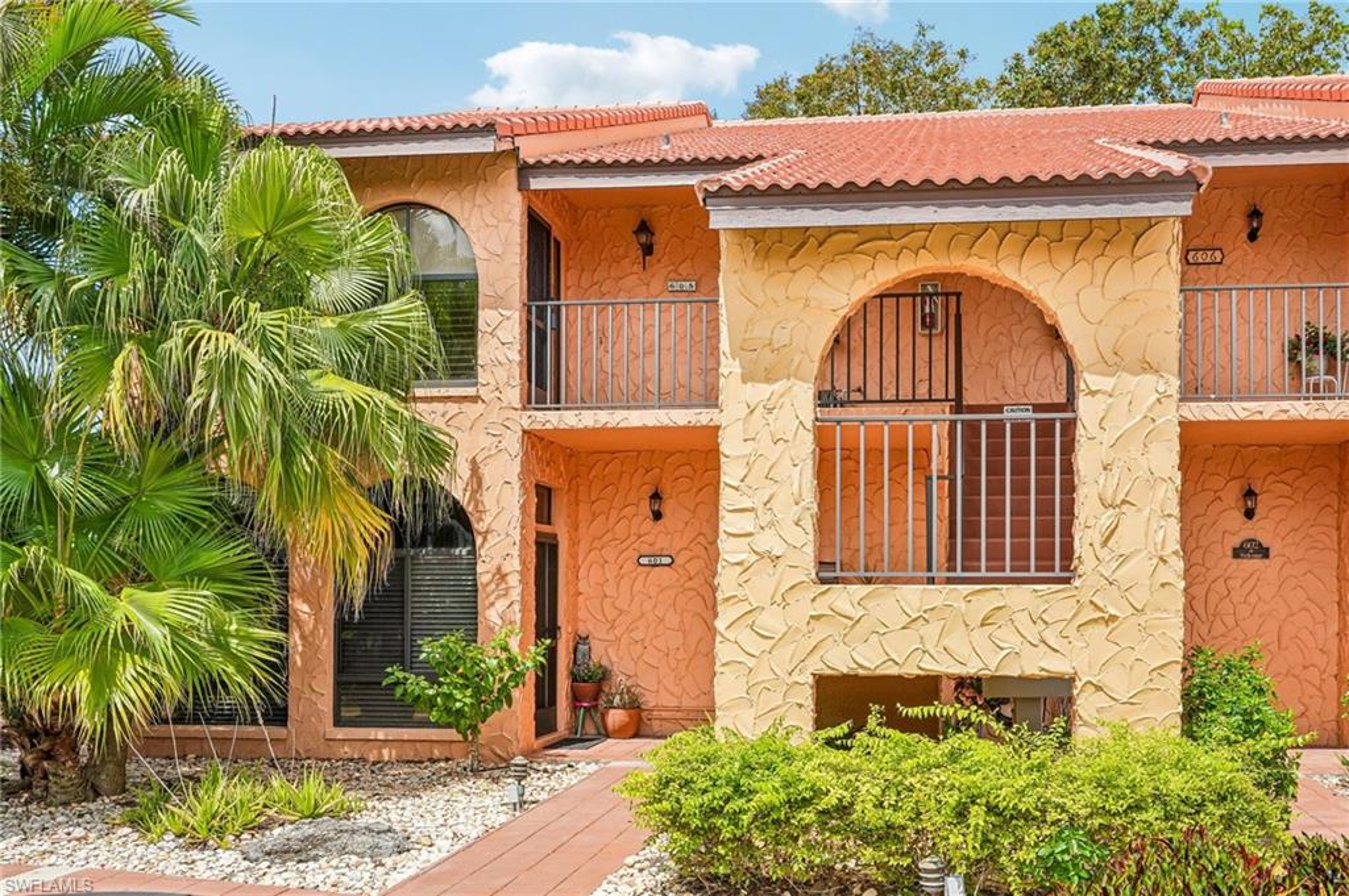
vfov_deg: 42.3
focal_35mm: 31
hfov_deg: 60.3
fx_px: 1161
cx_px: 674
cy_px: 448
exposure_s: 1/1000
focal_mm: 31
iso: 400
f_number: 8
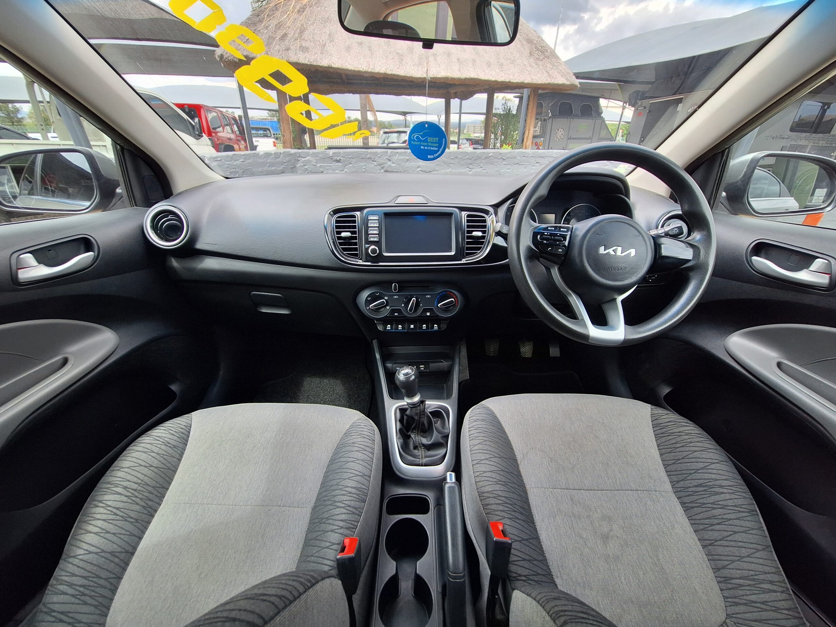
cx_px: 418
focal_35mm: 13
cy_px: 314
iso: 40
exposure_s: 1/109
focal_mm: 1.74
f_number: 2.2
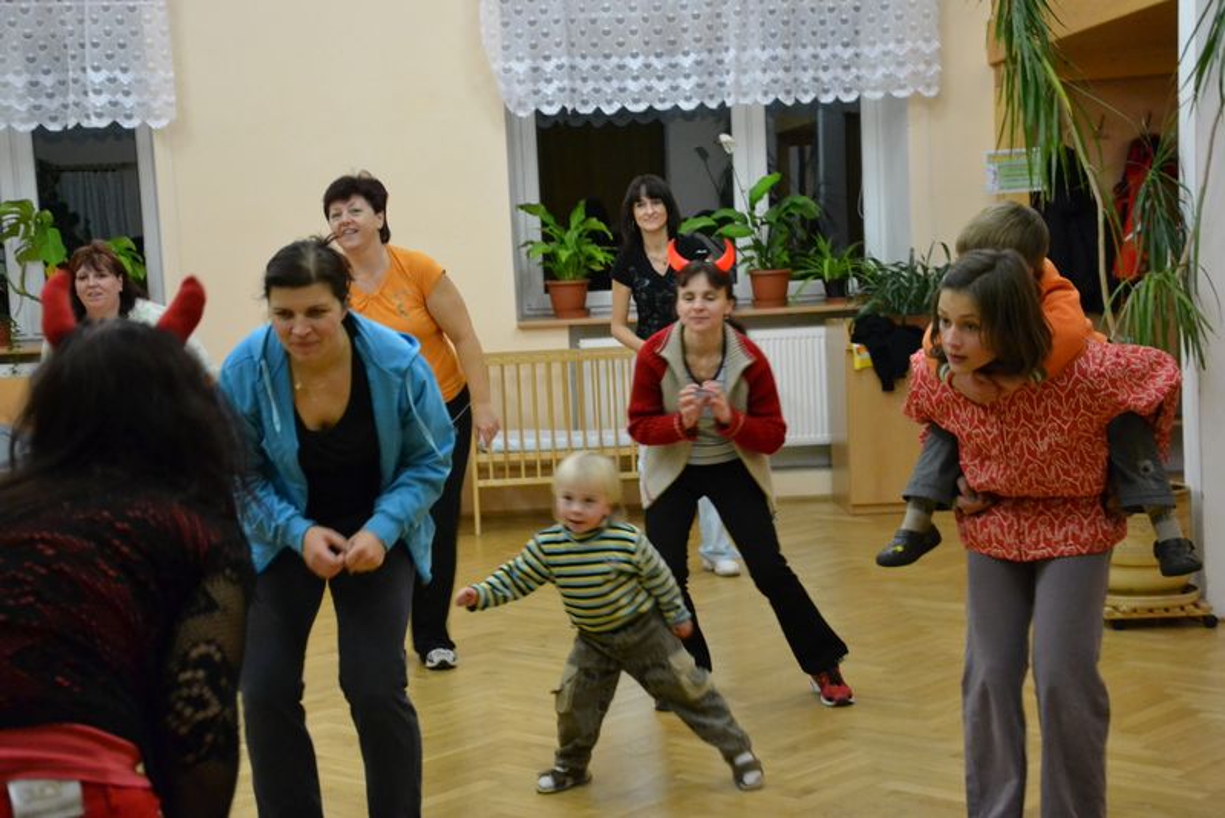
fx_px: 2144
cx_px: 612
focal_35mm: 63
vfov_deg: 21.6
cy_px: 409
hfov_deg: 31.9
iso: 3200
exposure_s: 1/60
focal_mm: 42
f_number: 4.8
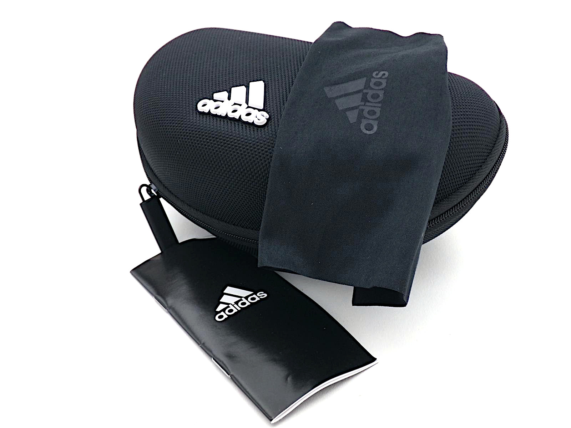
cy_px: 214
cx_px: 286
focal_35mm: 37
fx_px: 610
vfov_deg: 38.7
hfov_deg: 50.1
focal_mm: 6.6
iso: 200
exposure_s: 1/50
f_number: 11.85
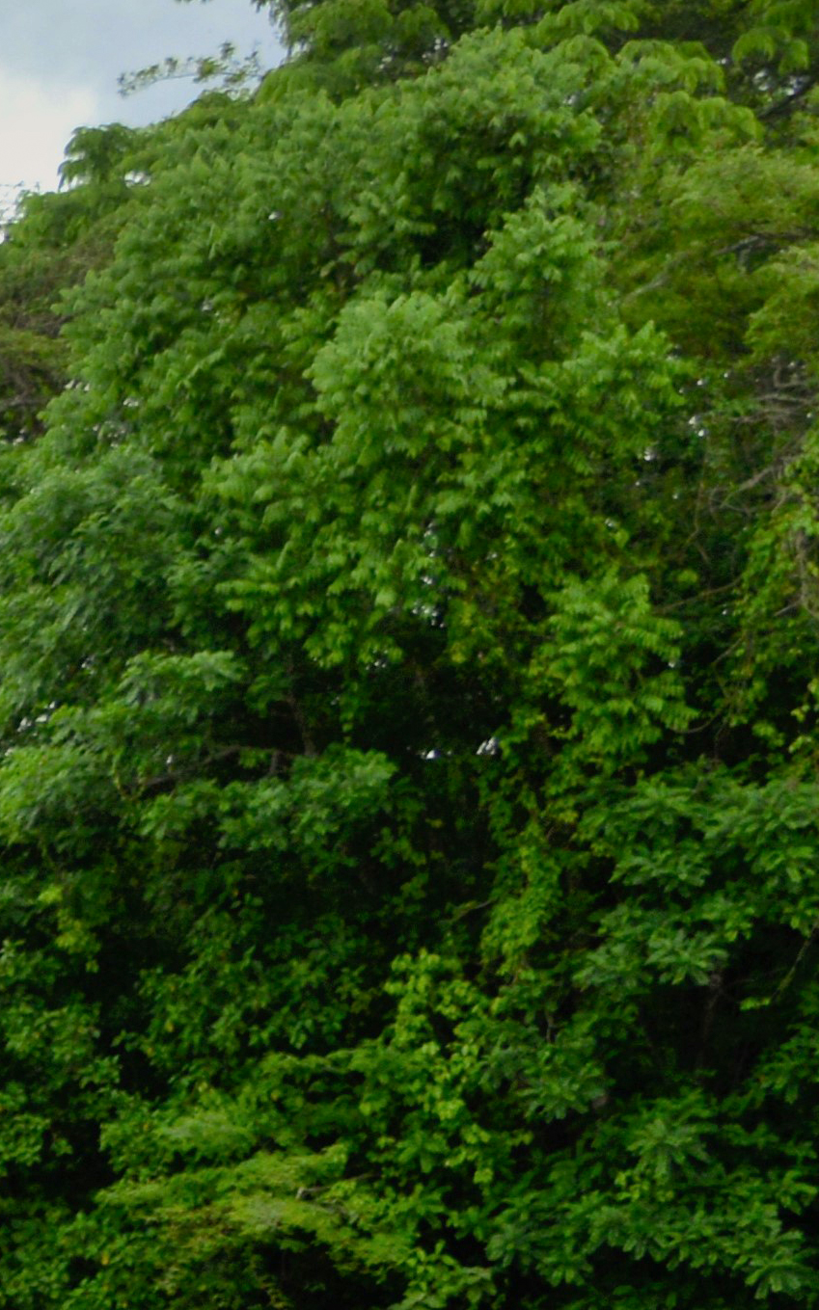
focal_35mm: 243
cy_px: 1117
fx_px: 8681
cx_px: -2708
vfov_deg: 8.6
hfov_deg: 4.8
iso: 500
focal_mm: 44
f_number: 5.6
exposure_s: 1/500
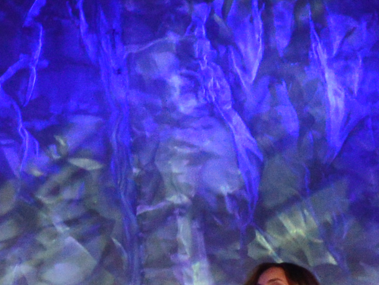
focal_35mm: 272
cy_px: 573
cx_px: 141
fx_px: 2978
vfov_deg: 5.4
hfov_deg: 7.3
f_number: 6.3
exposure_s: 1/60
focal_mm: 26
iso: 800
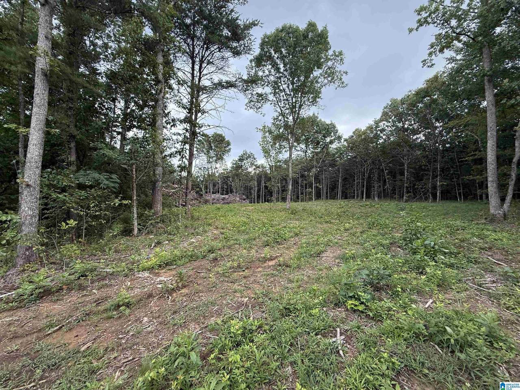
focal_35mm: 14
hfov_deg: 102.1
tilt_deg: +3.2
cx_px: 260
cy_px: 195
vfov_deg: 85.7
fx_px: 210
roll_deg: -0.7
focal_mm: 2.22
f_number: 2.2
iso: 64
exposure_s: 1/224
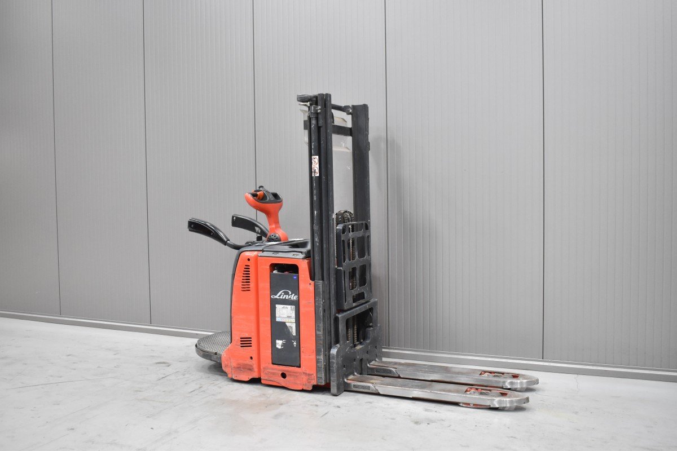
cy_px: 226
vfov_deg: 38.4
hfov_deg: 55.1
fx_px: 649
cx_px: 338
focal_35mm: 34
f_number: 4.5
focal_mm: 23
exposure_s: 1/40
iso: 1600
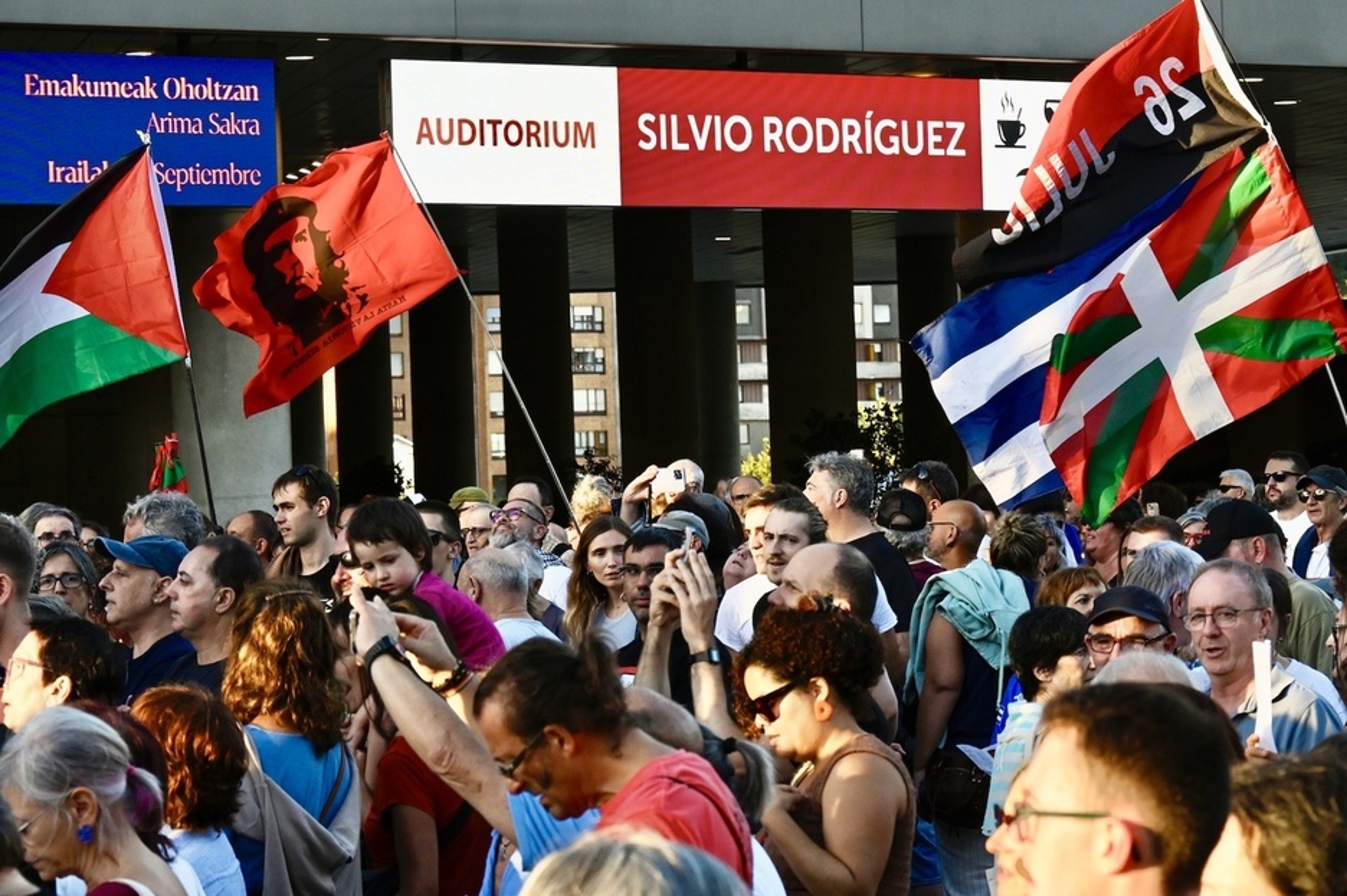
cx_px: 674
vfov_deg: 11.6
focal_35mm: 118
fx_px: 4413
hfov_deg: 17.4
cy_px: 448
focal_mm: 79
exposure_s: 1/320
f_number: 8
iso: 800
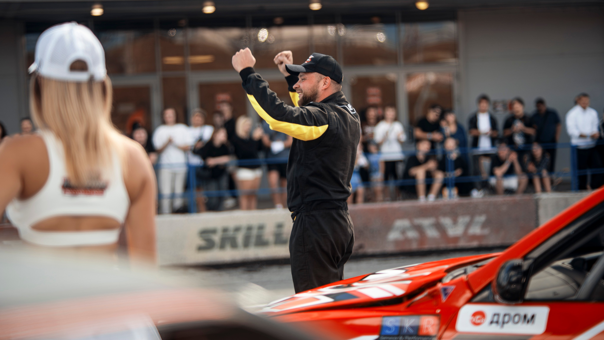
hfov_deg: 23.9
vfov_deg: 13.6
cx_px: 302
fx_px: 1426
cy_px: 139
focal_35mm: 89
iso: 100
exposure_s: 1/200
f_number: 1.8
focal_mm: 85
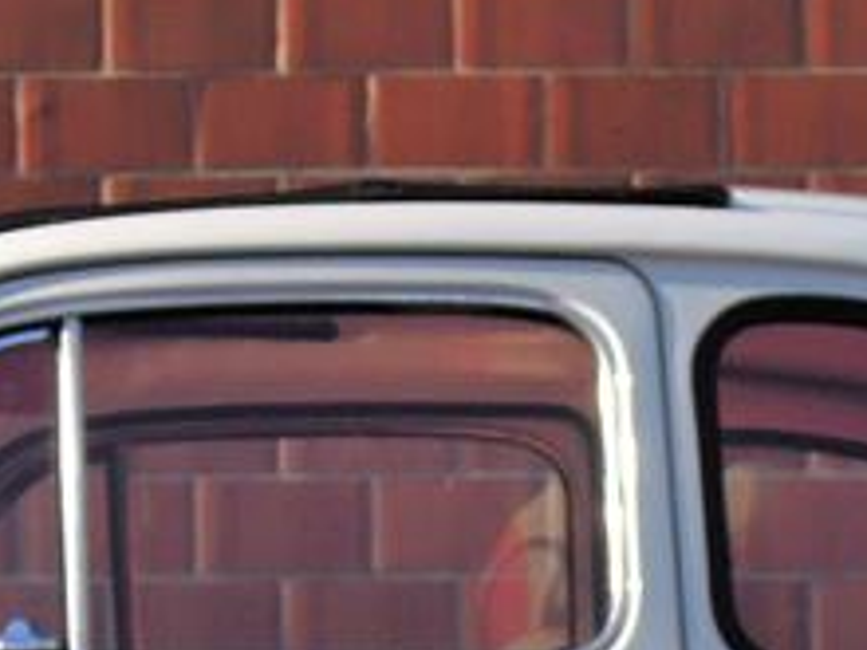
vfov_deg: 6.1
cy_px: 1001
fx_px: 6011
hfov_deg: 8.2
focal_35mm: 240
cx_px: 335
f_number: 4
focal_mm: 9.9
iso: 160
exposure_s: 1/1250
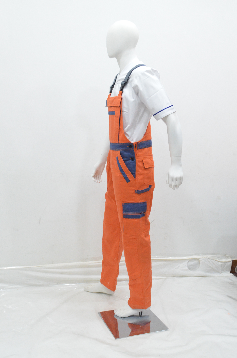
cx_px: 118
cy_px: 179
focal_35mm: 36
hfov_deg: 36.7
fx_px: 357
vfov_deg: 53.2
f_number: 5.6
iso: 4000
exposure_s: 1/80
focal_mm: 24
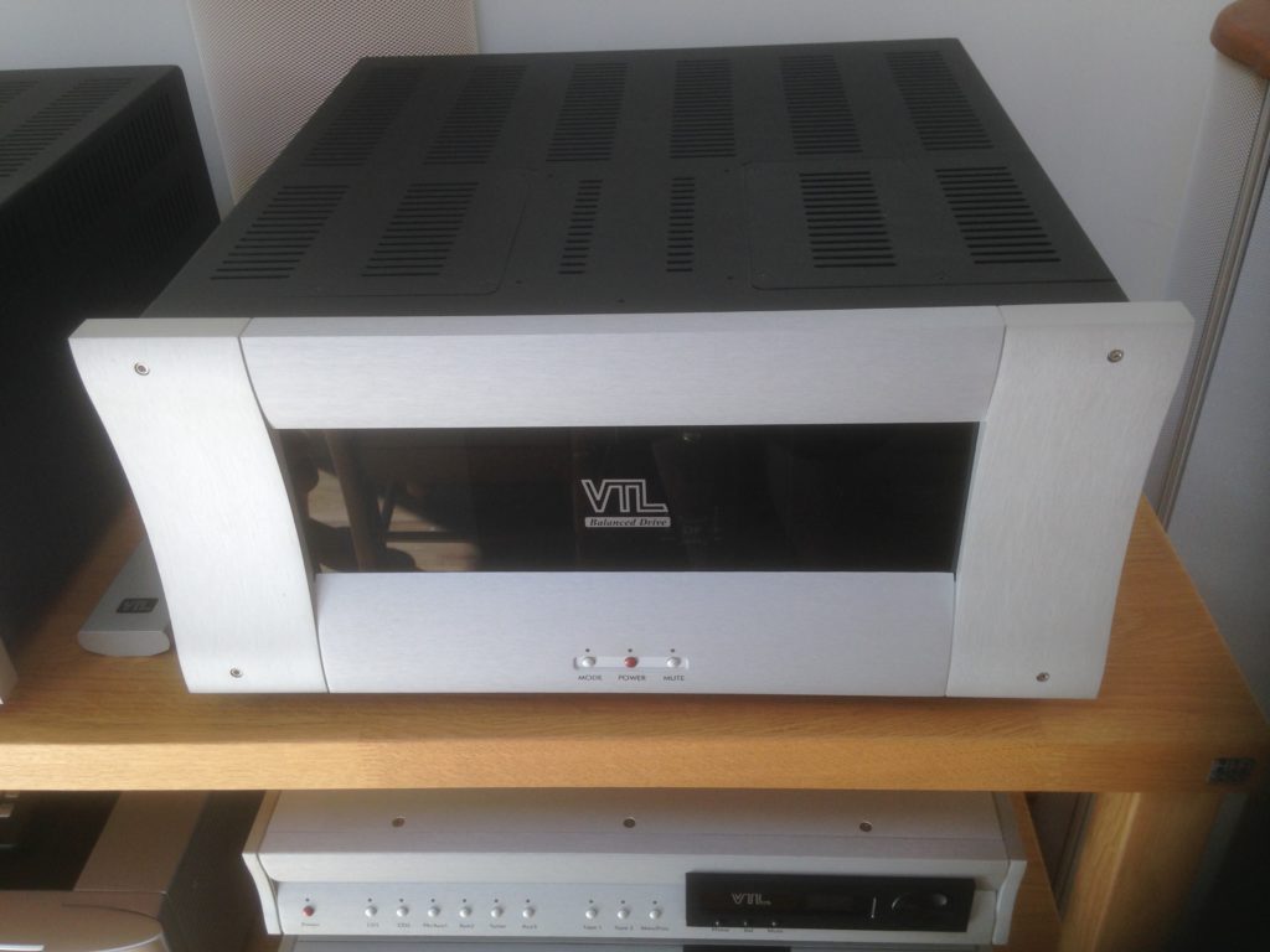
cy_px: 476
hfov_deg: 55.4
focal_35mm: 33
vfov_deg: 42.9
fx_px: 1211
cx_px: 635
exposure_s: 1/194
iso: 50
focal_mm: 4.12
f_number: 2.4
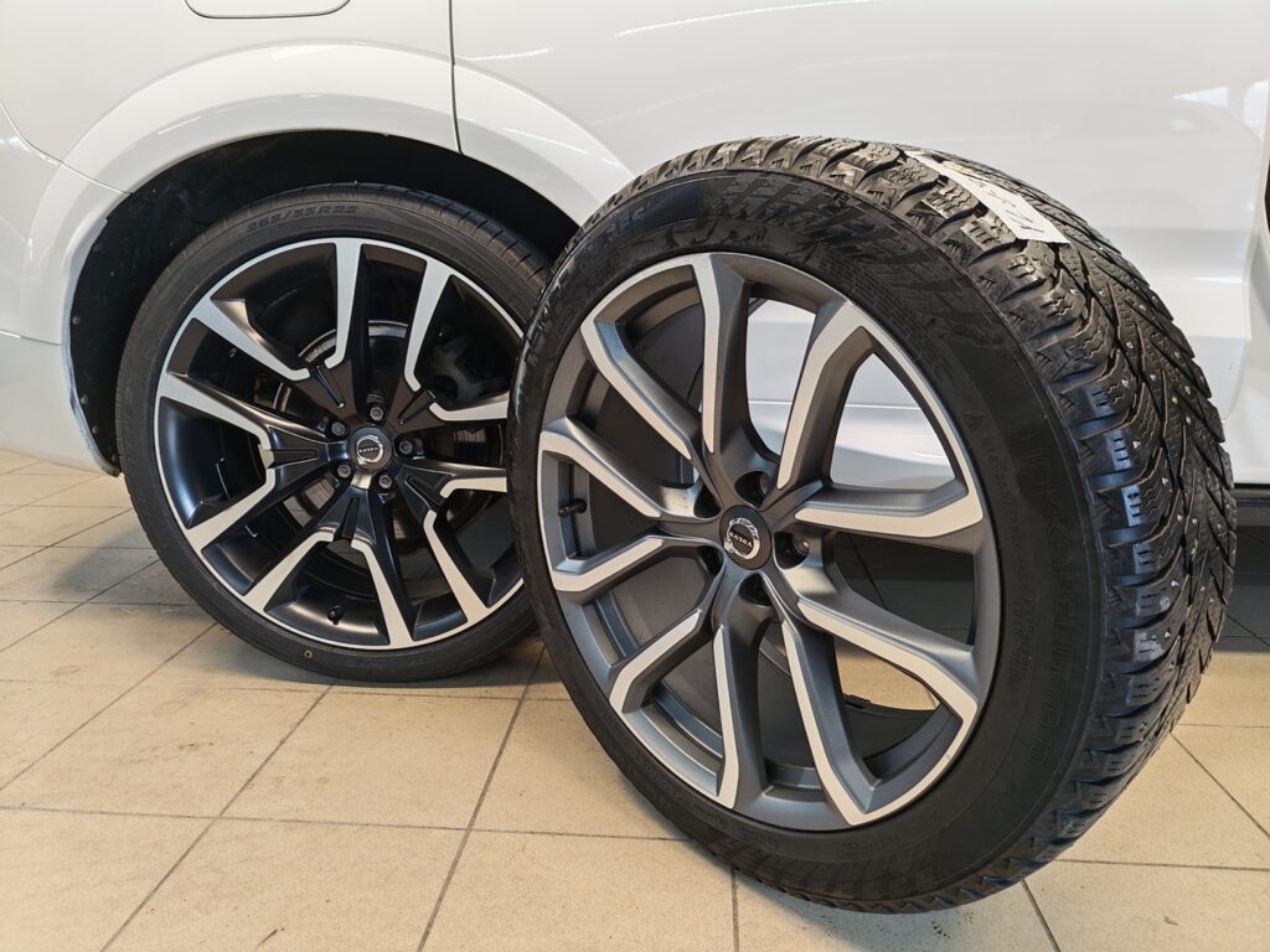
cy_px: 476
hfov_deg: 73.9
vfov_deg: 58.9
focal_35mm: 23
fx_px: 844
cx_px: 635
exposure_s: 1/50
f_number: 1.6
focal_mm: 5.4
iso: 64
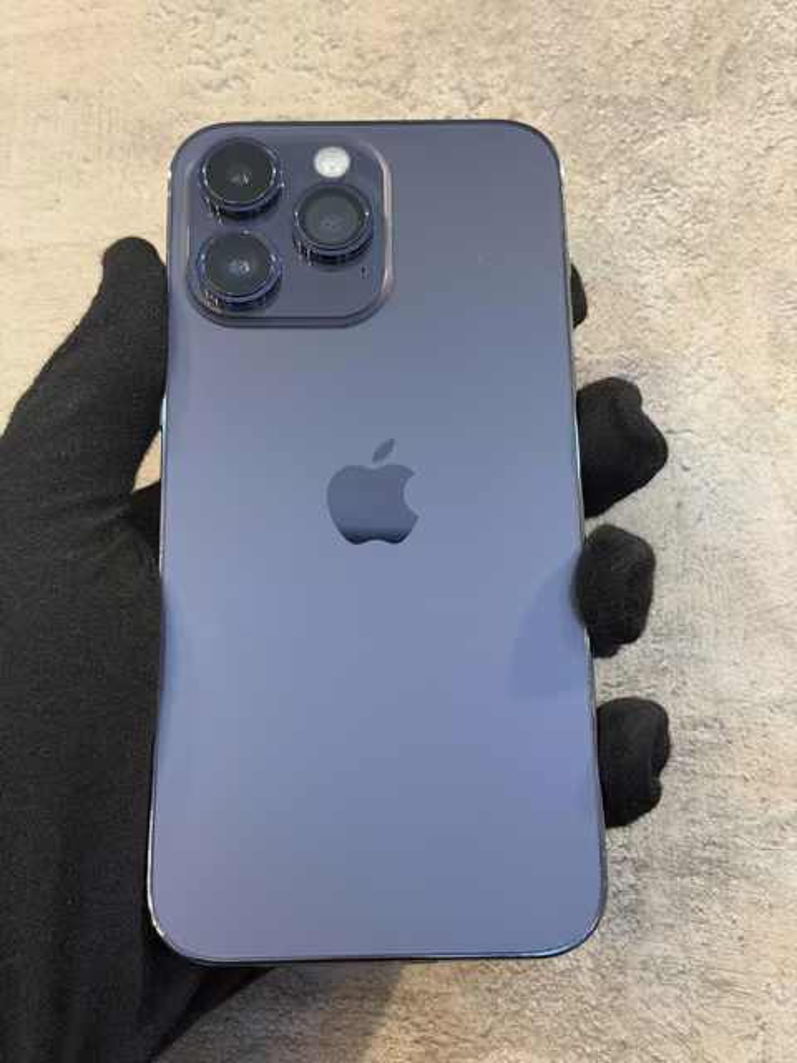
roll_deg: -1.3
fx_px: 1474
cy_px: 532
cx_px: 398
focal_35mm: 48
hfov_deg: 30.3
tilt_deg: +12.7
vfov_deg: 39.7
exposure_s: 1/50
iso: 200
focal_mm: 6.76
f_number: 1.78
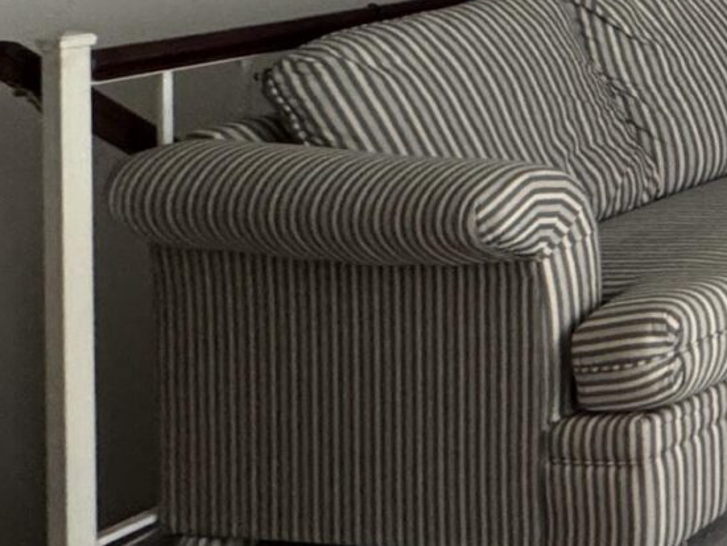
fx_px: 1366
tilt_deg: -0.4
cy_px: -189
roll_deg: -0.7
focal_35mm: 65
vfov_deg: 20.4
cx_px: 1649
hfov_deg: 16.3
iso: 250
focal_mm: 2.22
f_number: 2.2
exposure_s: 1/99
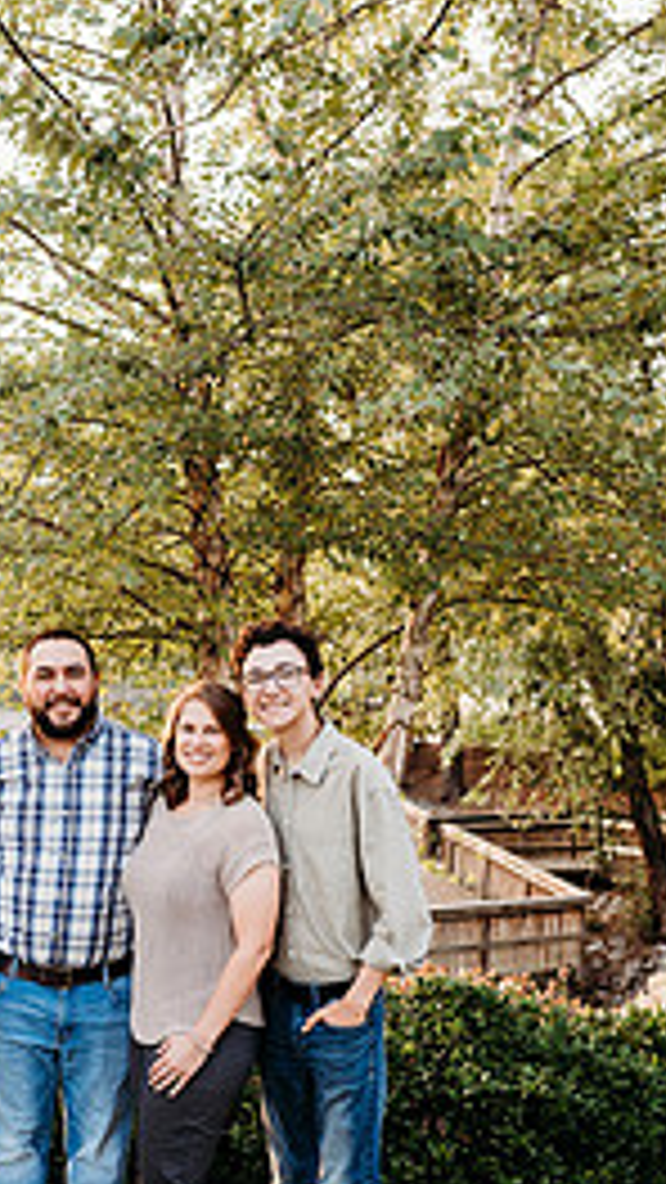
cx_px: 72
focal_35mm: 43
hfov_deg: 26.8
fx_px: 1350
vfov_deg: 47.2
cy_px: 671
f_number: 3.2
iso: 250
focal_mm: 24
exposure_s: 1/200
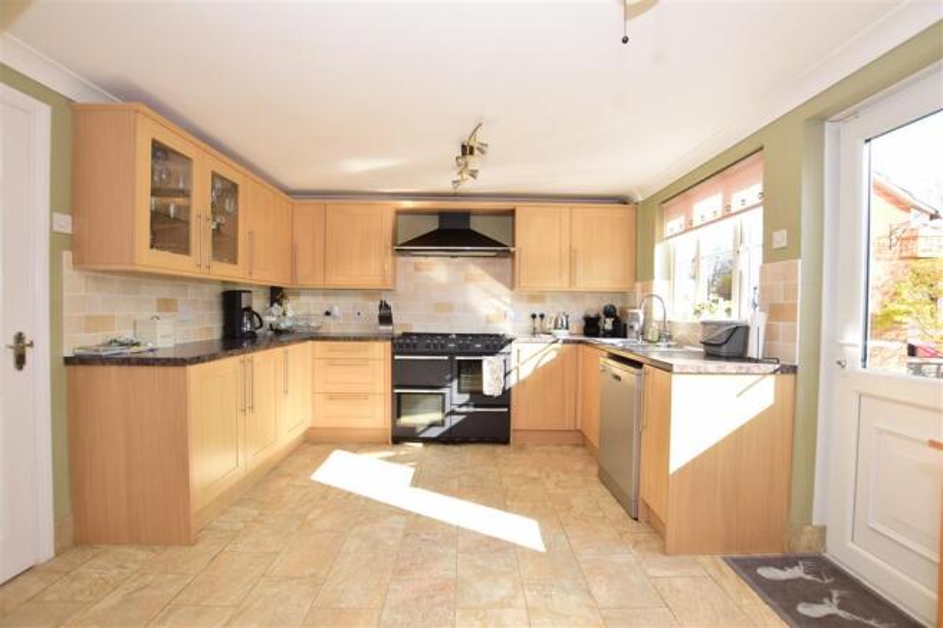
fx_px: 393
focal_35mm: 15
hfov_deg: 100.4
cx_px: 472
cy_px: 314
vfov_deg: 77.3
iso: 400
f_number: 7.1
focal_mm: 10
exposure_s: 1/100
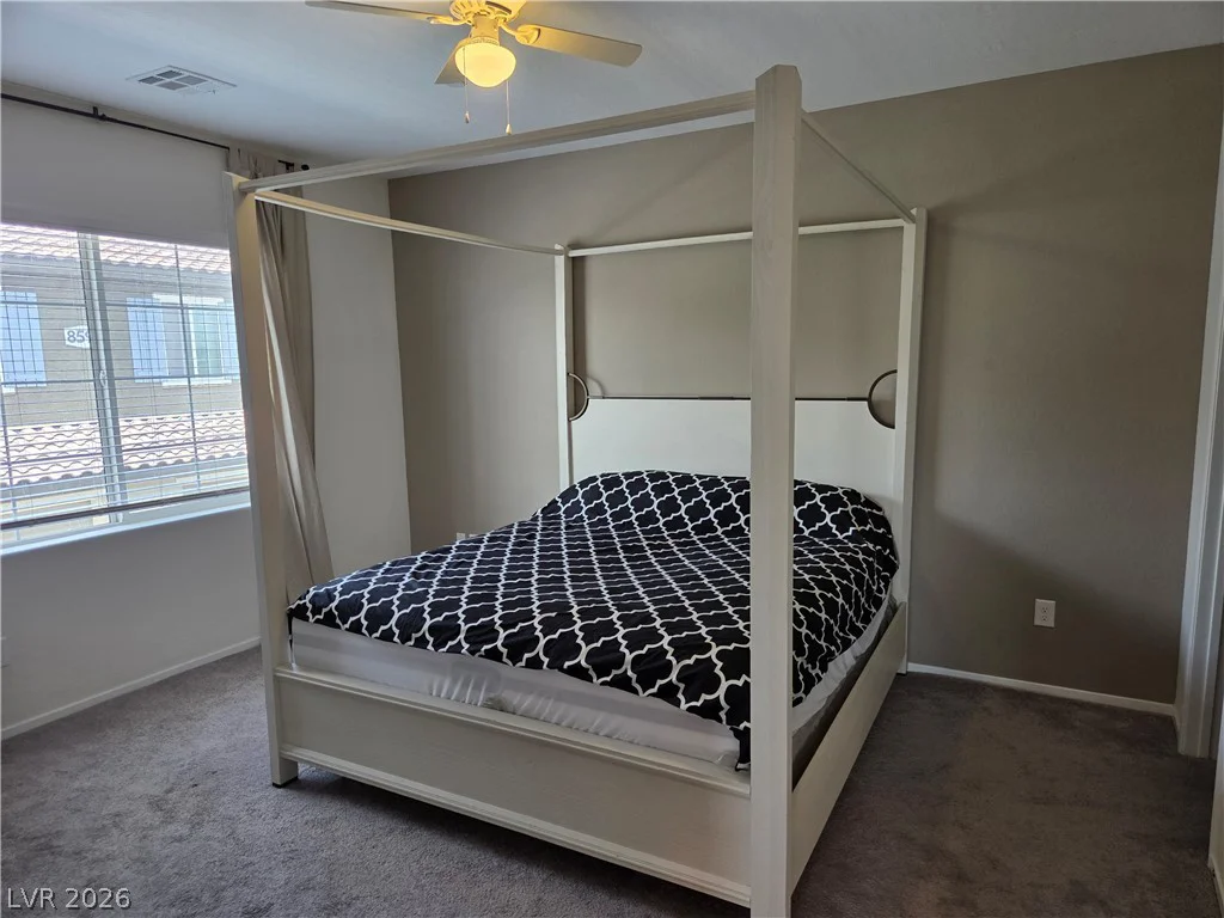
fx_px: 813
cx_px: 612
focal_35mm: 23
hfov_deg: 73.9
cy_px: 459
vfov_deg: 58.9
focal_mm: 5.4
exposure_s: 1/120
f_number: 1.8
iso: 160
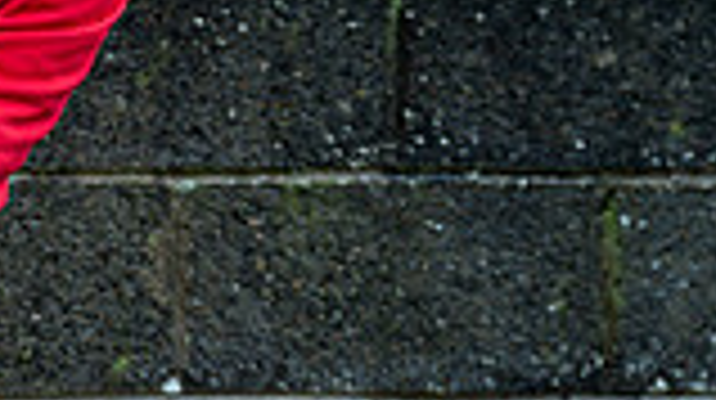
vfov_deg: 6.6
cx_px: -563
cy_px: -155
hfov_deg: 11.2
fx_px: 3413
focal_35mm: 180
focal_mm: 47
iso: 100
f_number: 4
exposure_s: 1/200
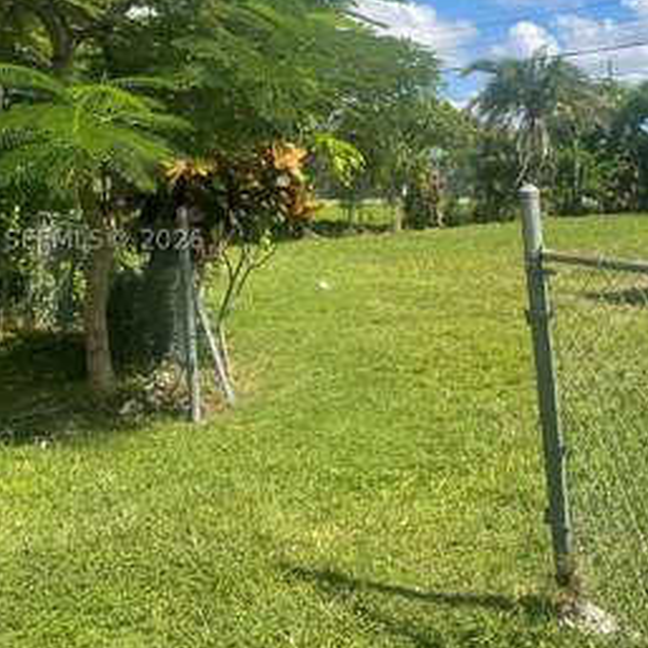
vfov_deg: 38.9
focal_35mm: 43
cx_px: 436
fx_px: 911
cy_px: 240
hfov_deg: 38.7
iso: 32
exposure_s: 1/2882
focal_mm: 4.2
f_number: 1.6
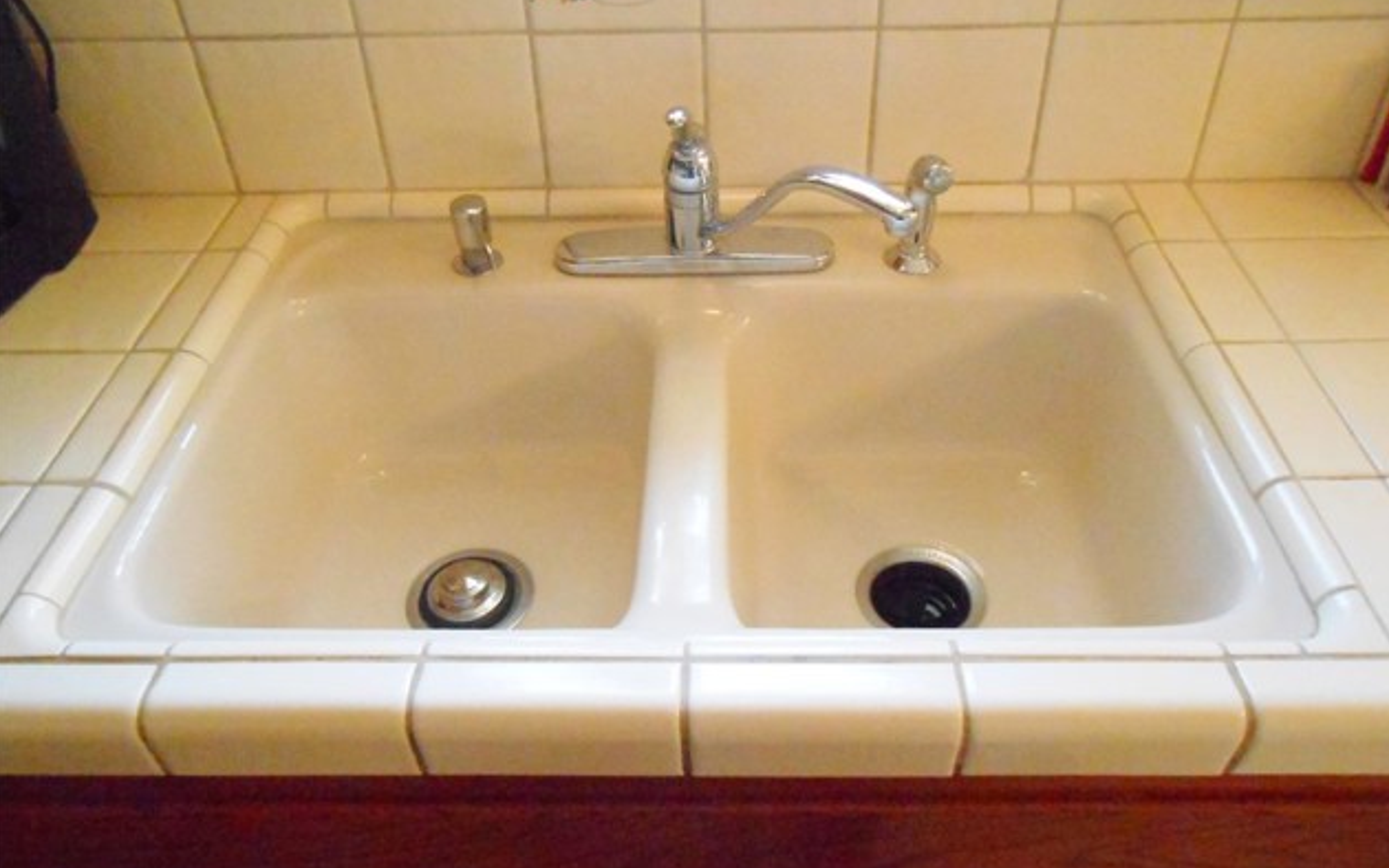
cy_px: 434
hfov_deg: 66.5
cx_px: 701
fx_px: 1060
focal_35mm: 28
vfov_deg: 44.6
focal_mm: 4.6
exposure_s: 1/100
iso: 800
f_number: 3.5
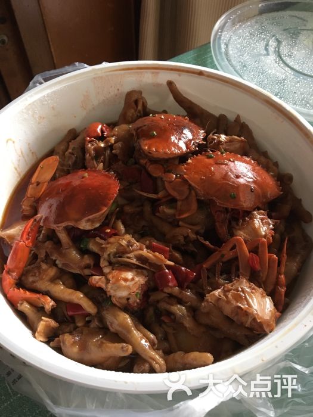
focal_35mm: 29
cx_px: 156
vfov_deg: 61.7
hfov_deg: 48.2
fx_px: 350
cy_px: 208
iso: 200
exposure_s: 1/20
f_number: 2.2
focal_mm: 4.15
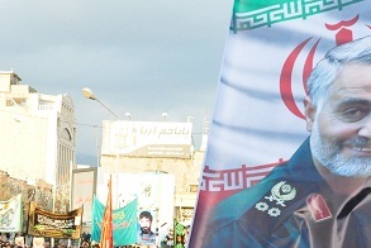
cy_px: 245
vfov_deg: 14.7
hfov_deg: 21.6
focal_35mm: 92
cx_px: 33
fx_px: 949
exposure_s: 1/400
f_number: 10
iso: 2000
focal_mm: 24
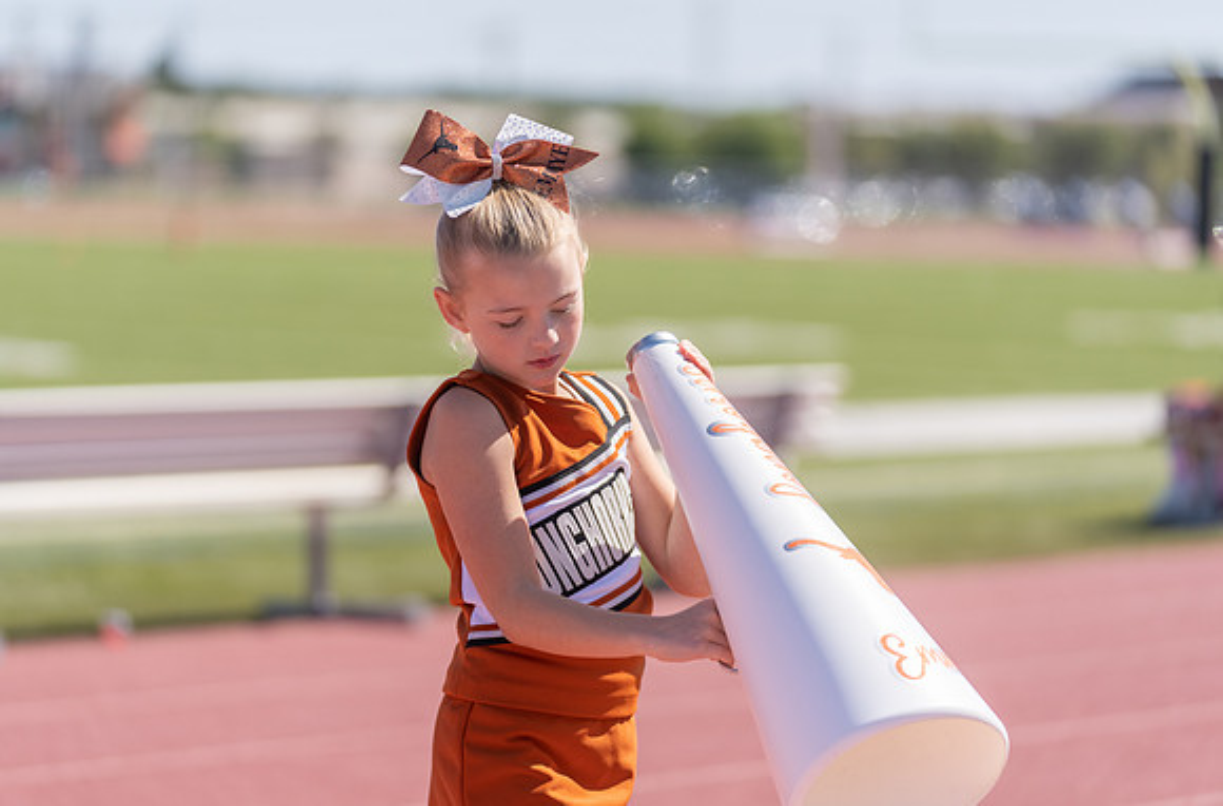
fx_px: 5655
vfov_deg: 8.1
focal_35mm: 167
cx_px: 545
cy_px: 353
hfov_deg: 12.3
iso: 100
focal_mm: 150
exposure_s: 1/2000
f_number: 2.8
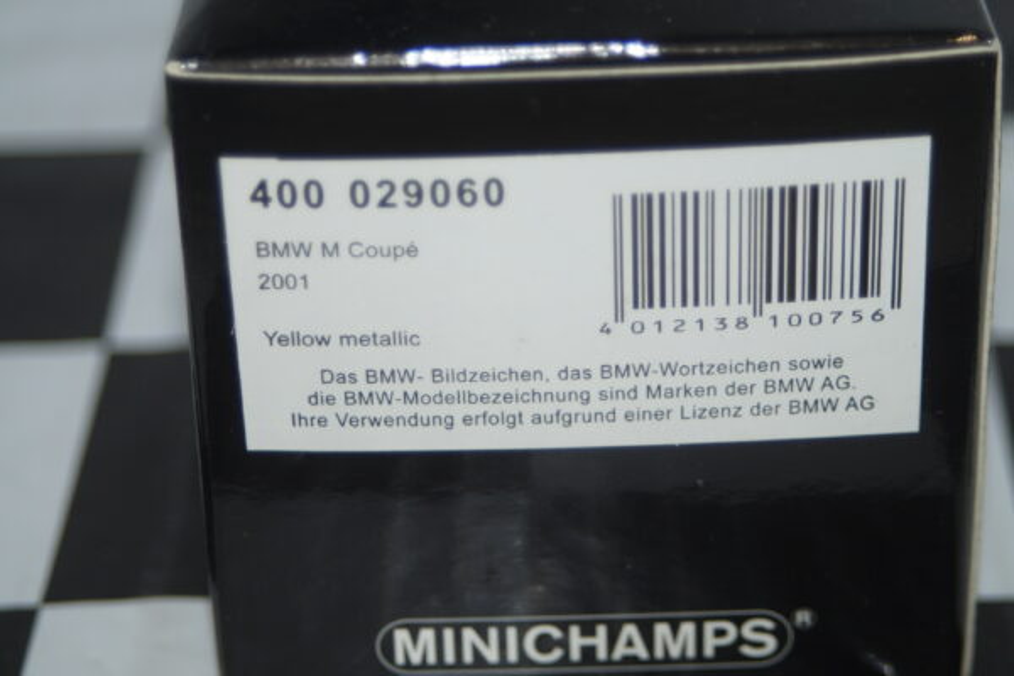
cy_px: 338
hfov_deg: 17.1
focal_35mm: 120
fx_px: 3380
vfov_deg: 11.4
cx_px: 507
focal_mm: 80
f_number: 5.6
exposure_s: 1/60
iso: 200
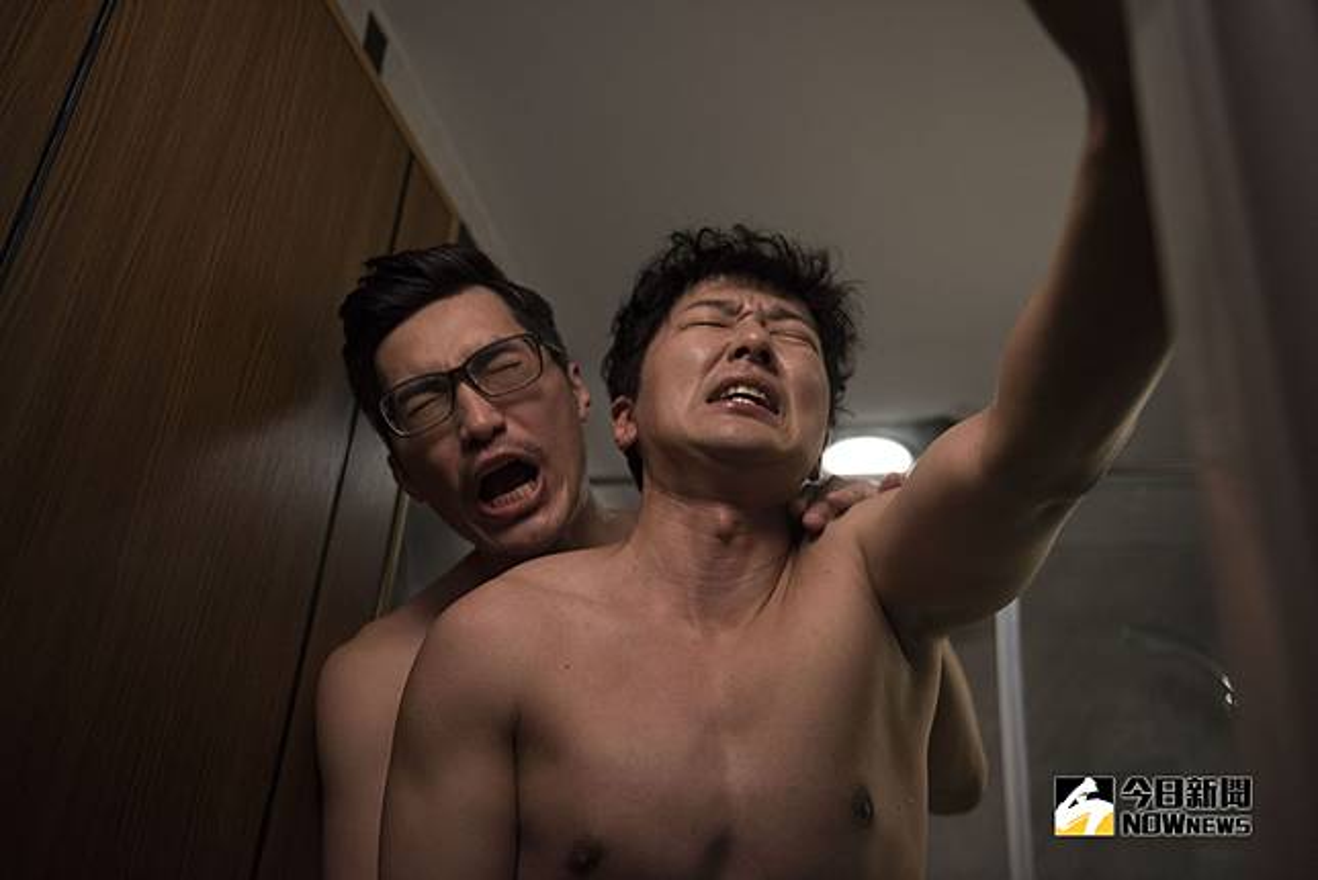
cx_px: 659
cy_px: 440
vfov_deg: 37.9
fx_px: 1282
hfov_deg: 54.4
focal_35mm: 35
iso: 1600
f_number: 2.8
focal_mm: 35
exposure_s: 1/100
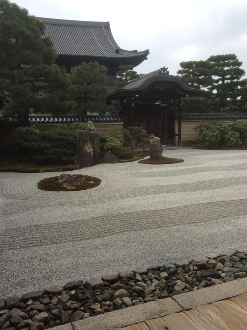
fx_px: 305
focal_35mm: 32
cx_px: 124
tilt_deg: -10.9
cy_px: 165
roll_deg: +2.8
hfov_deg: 44.1
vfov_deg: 56.9
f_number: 2.4
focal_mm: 3.3
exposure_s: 1/880
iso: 32
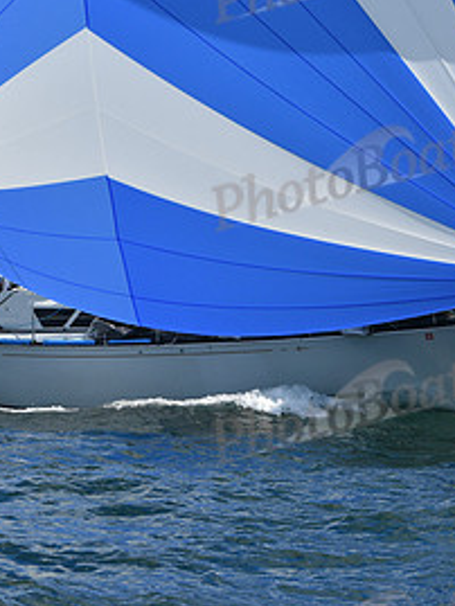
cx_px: 97
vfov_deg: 13.6
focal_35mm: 145
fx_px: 2539
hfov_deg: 10.2
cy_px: 321
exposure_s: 1/1250
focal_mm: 70
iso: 250
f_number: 9
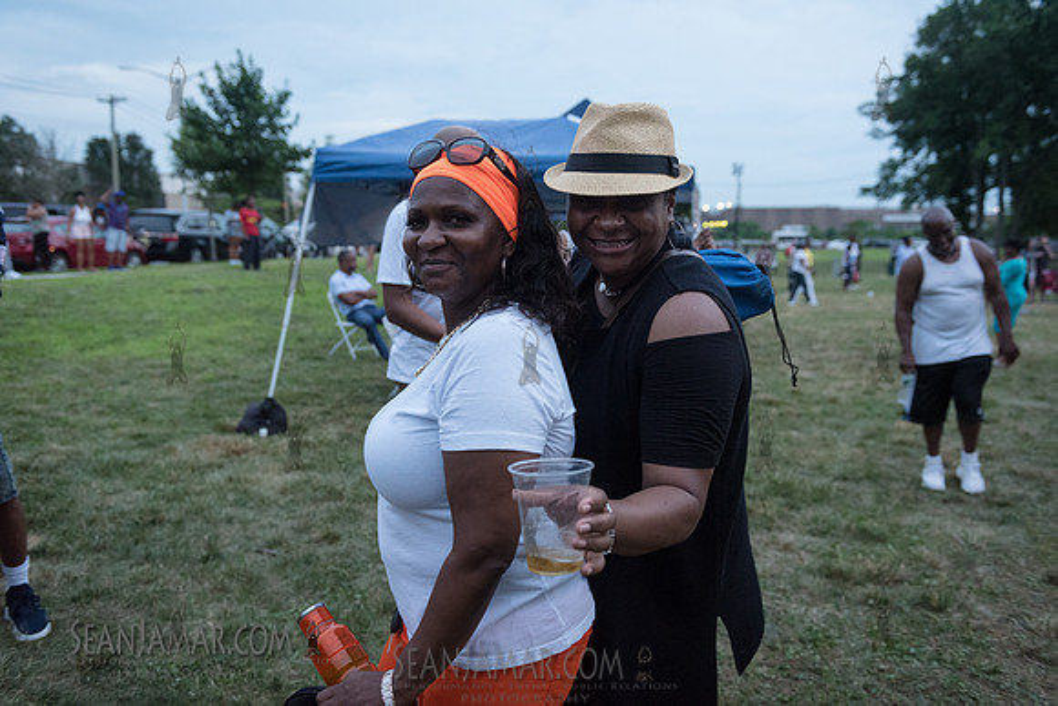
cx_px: 529
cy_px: 353
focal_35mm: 32
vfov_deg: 41.1
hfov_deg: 58.7
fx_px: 941
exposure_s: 1/200
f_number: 3.5
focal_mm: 32
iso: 4000
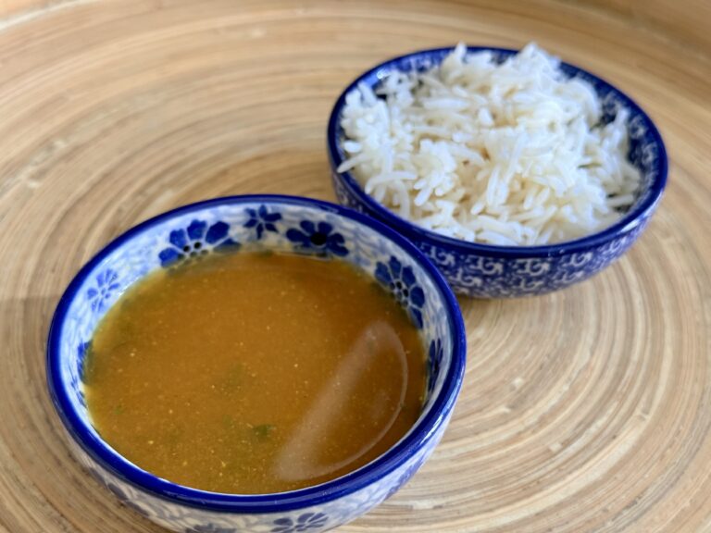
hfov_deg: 39.7
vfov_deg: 30.3
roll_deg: -3.3
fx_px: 986
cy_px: 266
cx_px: 356
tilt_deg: -43.7
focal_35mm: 48
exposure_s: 1/70
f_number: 1.78
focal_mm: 6.76
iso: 200
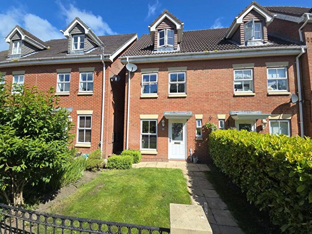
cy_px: 117
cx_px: 156
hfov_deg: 106.2
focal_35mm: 13
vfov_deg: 89.9
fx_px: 117
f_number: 2.2
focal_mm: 2.2
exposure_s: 1/1542
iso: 50
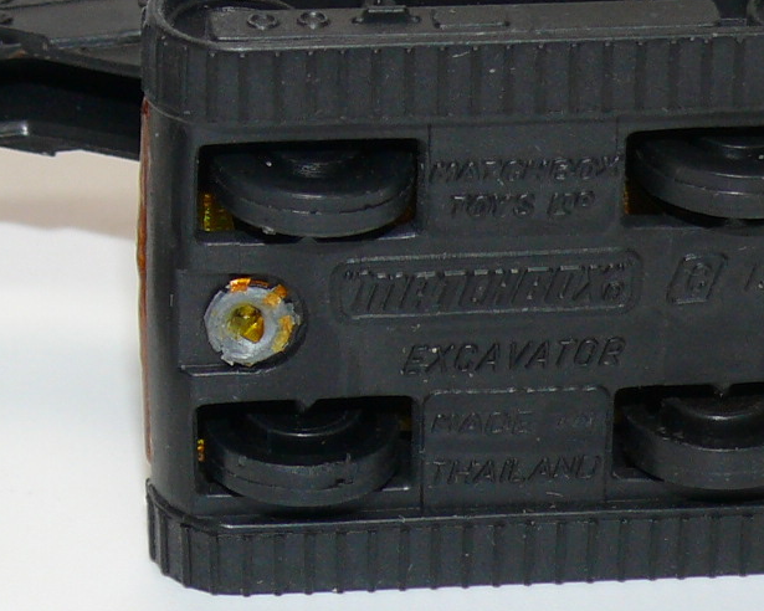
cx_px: 207
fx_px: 5110
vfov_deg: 6.8
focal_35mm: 226
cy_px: 147
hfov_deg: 8.5
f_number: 4
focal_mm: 12.4
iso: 100
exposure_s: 1/30
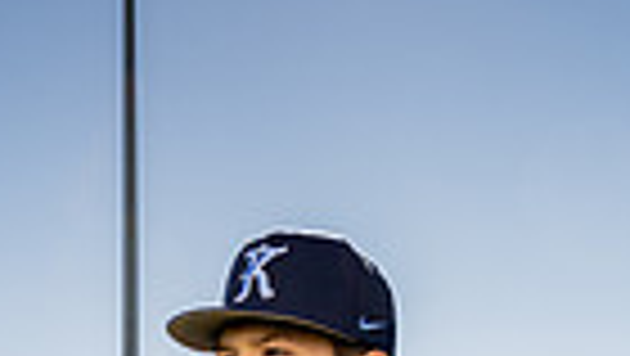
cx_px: 324
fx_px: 1856
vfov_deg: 9.2
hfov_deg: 19.3
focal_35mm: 111
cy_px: 1000
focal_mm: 33
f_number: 9
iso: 250
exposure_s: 1/250
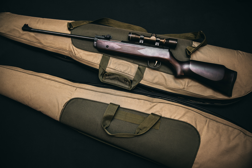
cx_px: 126
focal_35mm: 32
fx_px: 224
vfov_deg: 41.1
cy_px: 84
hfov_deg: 58.7
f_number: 3.2
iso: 800
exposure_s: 1/60
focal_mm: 32
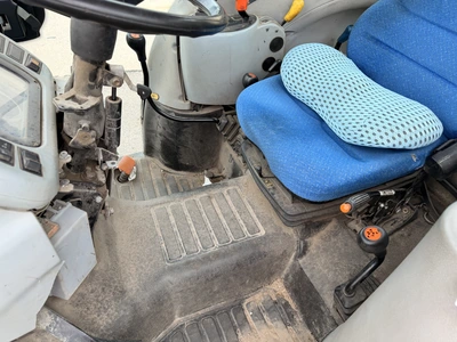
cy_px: 171
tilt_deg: -41.9
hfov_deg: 71.6
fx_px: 317
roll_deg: -2.9
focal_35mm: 24
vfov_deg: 56.8
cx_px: 228
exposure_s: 1/389
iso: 100
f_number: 1.78
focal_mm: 6.76
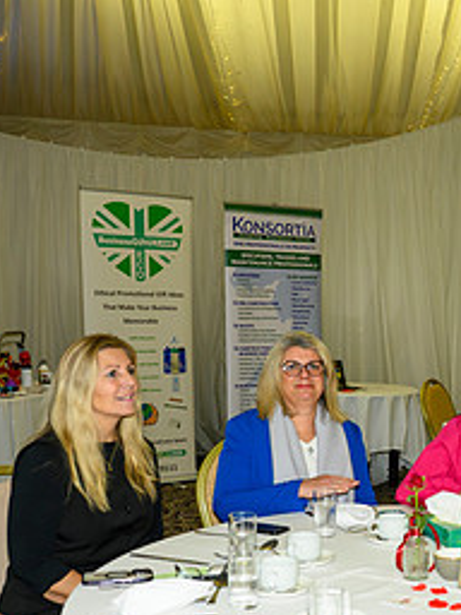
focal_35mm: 57
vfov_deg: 33.1
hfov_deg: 24.4
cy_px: 461
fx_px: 1012
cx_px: 468
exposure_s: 1/160
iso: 1250
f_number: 4.5
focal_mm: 26
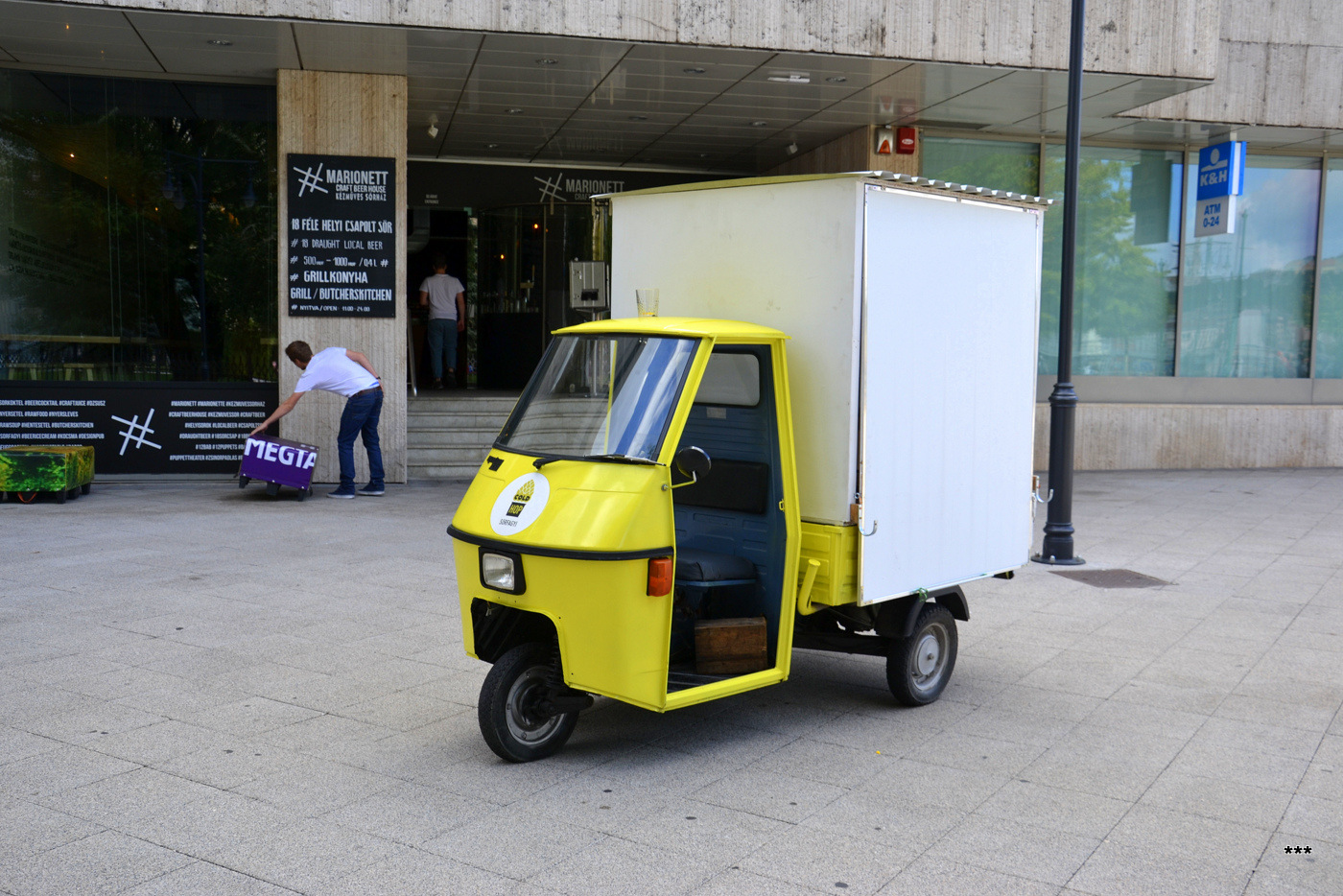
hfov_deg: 53.1
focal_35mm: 36
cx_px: 672
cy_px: 448
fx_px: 1343
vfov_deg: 36.9
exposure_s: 1/125
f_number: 5.6
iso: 100
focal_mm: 24
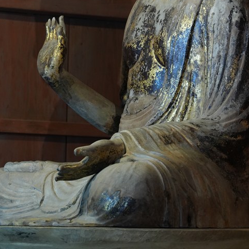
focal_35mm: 168
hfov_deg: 10.4
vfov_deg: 10.3
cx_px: 133
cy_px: 18
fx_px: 1367
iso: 3200
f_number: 4.5
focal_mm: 93
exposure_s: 1/20
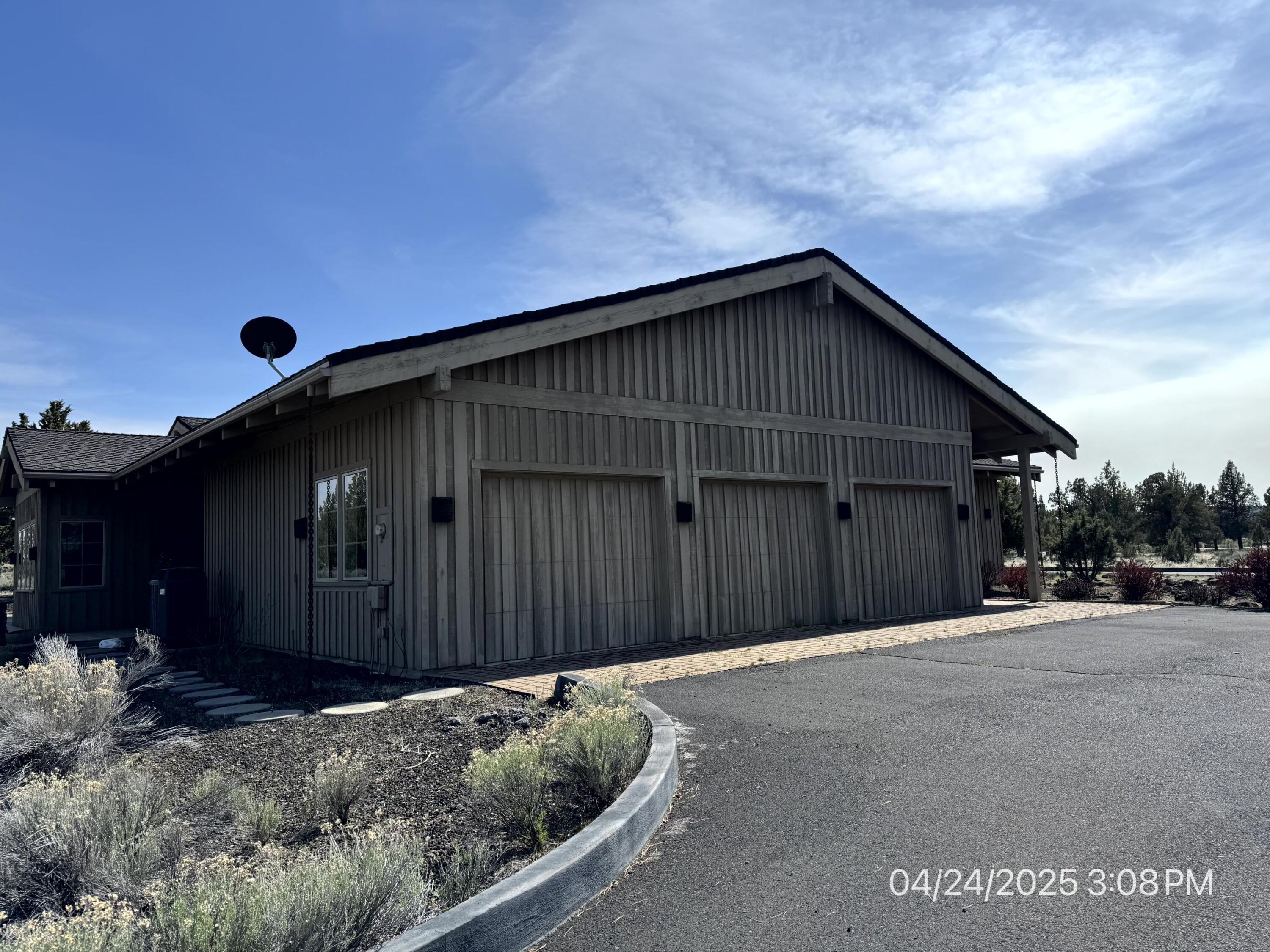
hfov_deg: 71.6
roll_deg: +2.3
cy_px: 476
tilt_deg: +5.0
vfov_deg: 56.8
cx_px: 635
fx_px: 881
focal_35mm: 24
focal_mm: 6.76
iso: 80
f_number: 1.78
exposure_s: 1/6410
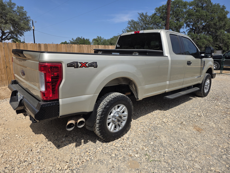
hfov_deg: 73.9
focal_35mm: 23
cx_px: 115
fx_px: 153
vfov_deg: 58.9
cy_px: 86
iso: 64
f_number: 1.7
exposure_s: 1/7944
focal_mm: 6.3
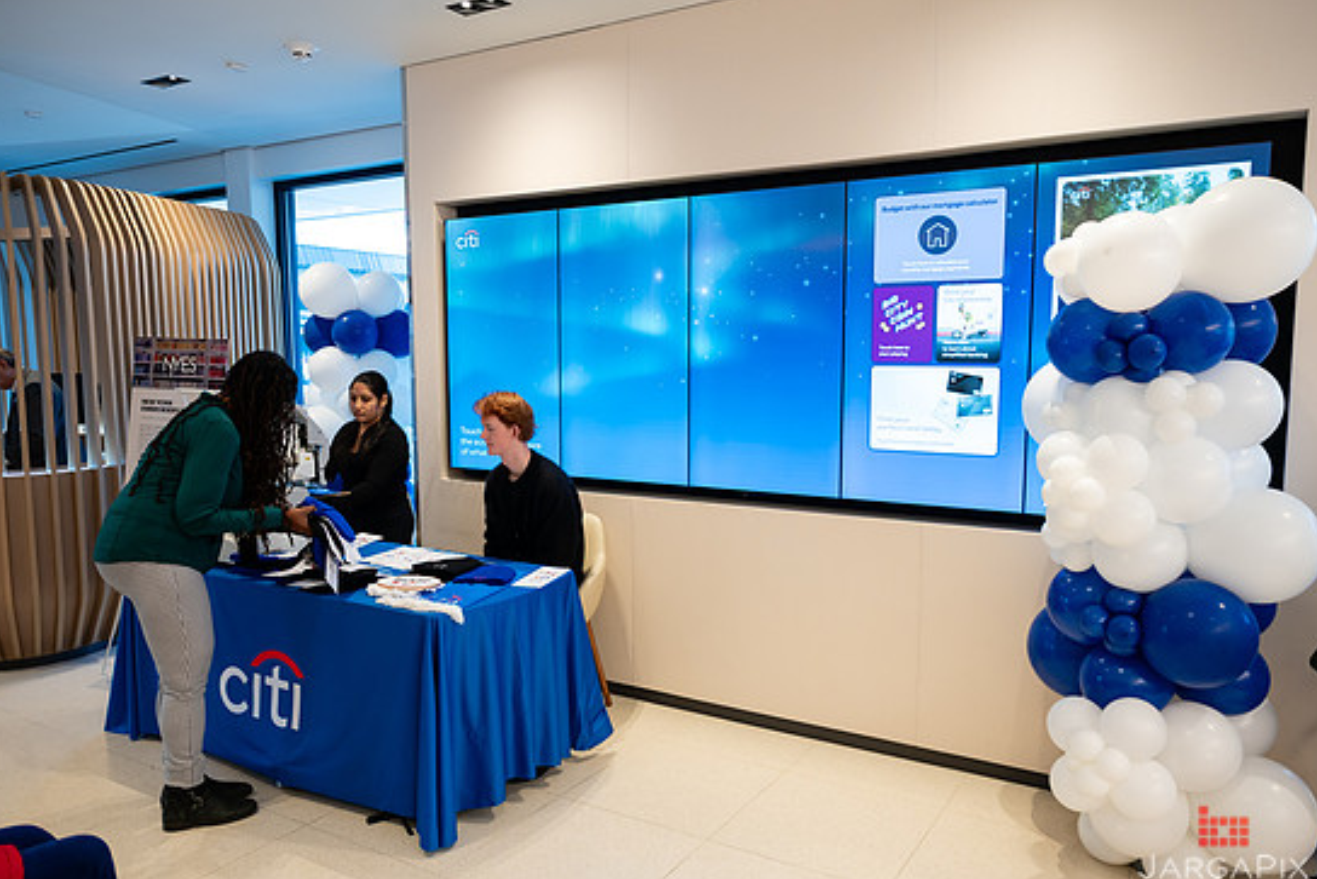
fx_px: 988
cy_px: 460
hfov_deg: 67.4
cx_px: 674
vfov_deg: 47.9
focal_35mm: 27
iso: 400
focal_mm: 25
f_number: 3.2
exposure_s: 1/160
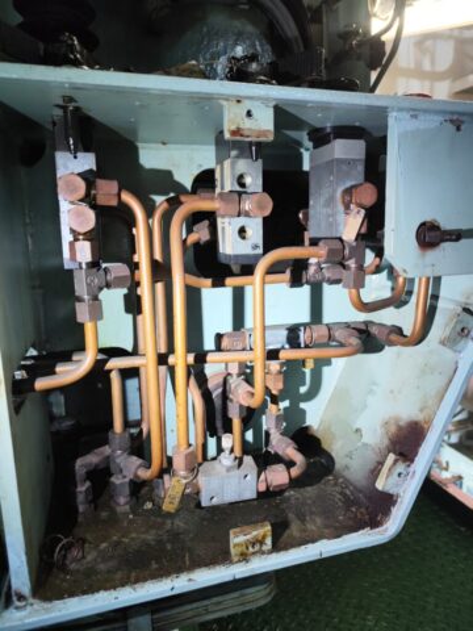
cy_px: 316
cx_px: 236
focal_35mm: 23
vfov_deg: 73.9
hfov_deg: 58.9
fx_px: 419
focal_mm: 6.14
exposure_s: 1/50
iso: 250
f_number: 1.65
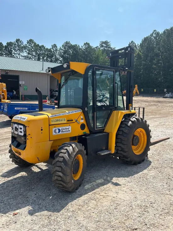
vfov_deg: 67.3
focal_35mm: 26
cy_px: 116
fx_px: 173
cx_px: 86
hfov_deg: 53.1
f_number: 1.5
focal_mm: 5.7
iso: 50
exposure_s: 1/3831
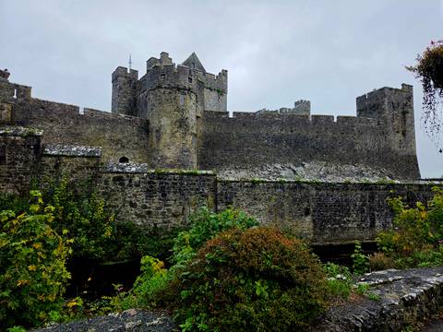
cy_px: 166
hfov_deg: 73.9
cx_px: 222
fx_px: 294
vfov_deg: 58.9
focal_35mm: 23
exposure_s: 1/769
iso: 80
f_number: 1.8
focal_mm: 5.4
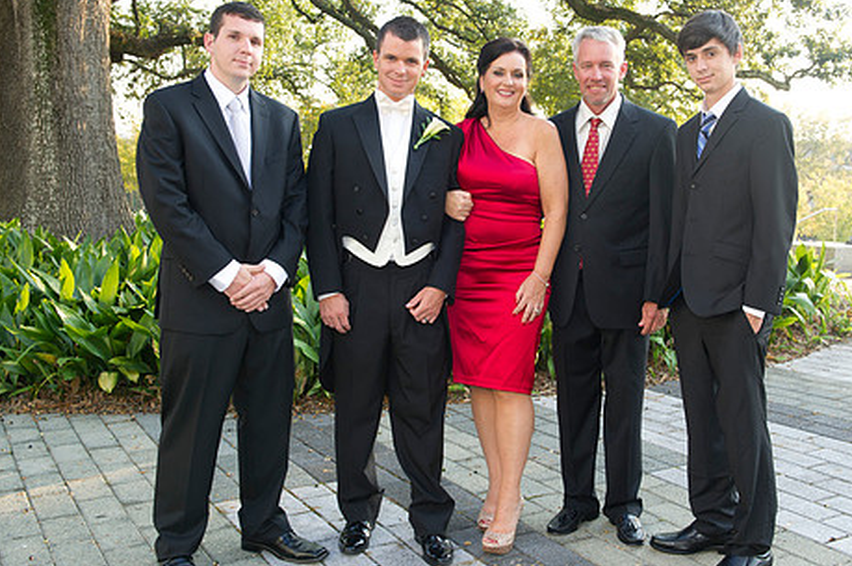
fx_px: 1017
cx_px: 475
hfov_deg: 45.4
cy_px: 256
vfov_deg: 31.1
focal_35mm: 43
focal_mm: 34
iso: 320
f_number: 5.6
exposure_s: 1/100
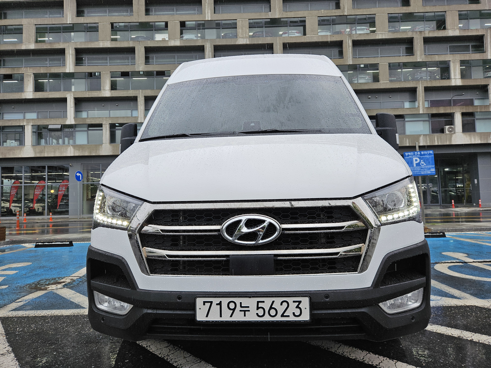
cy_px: 184
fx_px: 326
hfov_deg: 73.9
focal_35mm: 23
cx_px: 246
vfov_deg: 58.9
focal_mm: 5.4
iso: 50
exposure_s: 1/365
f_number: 1.8
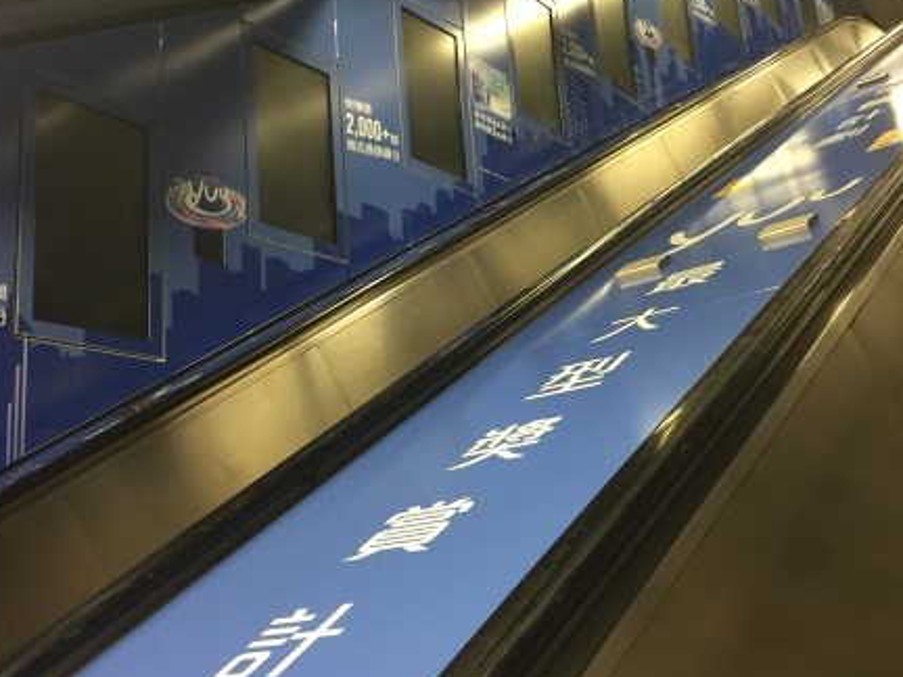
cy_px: 326
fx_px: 1174
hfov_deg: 42.1
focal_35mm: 45
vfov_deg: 32.2
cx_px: 468
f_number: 2.2
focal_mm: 4.15
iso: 100
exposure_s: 1/17
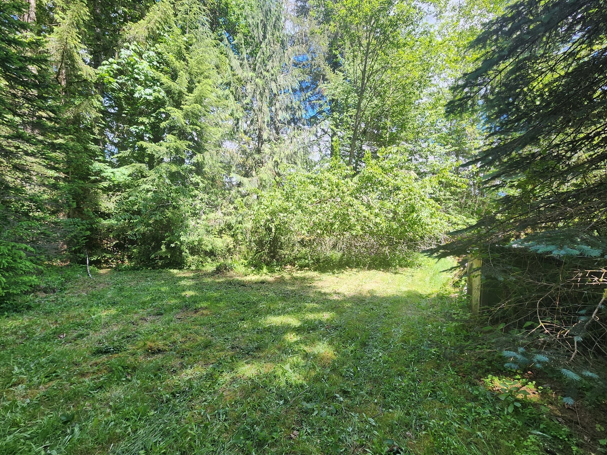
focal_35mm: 14
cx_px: 293
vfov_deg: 85.6
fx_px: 245
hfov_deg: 102.0
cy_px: 237
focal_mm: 2.2
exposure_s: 1/259
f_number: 2.2
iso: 50
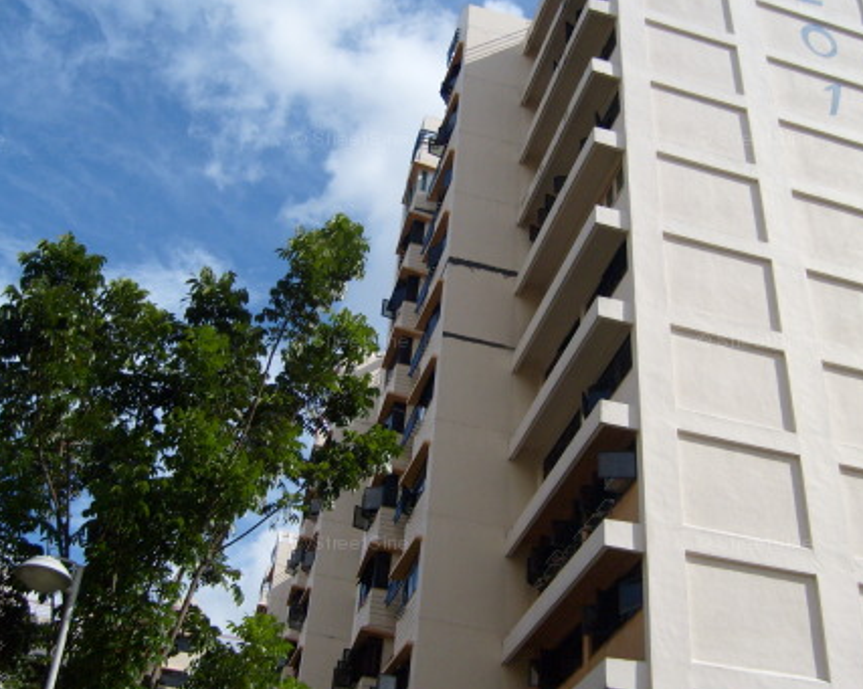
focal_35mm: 44
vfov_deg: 34.1
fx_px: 1123
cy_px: 343
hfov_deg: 42.0
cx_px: 443
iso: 80
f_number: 7.1
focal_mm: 5.8
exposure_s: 1/350
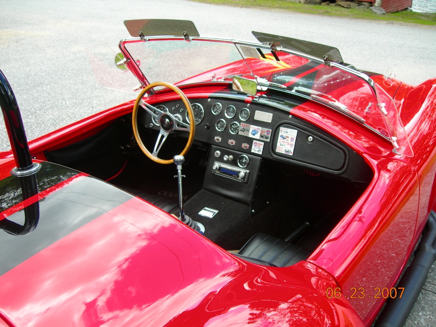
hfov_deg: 49.0
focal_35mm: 38
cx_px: 218
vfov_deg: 37.7
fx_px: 479
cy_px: 164
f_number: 2.8
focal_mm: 7.8
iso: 50
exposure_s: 1/180
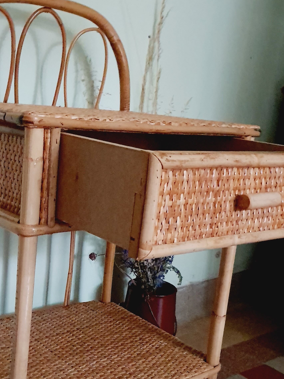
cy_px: 230
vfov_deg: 41.0
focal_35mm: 46
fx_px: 503
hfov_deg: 31.2
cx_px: 92
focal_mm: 4.32
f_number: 1.7
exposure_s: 1/10
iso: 1000
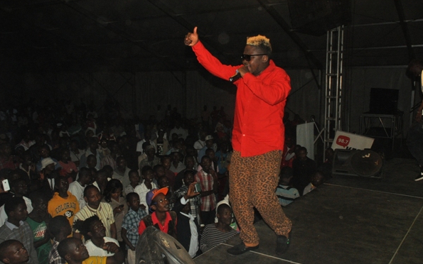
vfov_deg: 37.3
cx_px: 210
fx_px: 392
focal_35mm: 34
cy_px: 136
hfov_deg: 56.7
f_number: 8
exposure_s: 1/200
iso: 1600
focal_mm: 22
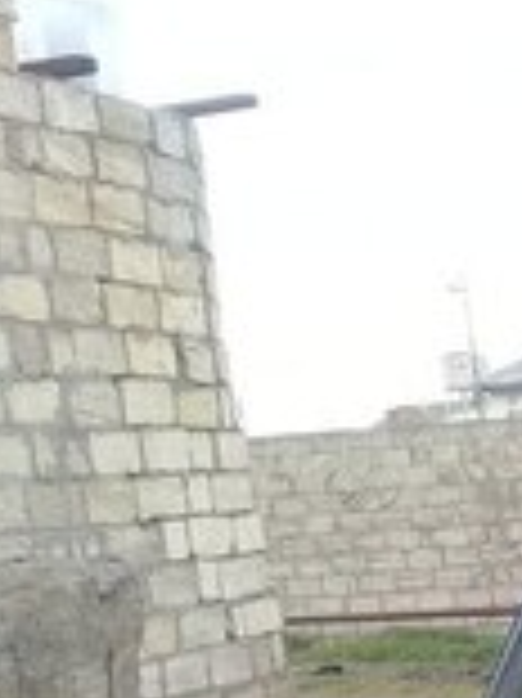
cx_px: 729
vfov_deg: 18.0
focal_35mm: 99
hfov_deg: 14.2
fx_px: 1993
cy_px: 1009
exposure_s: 1/100
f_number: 2.2
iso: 64
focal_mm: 3.3
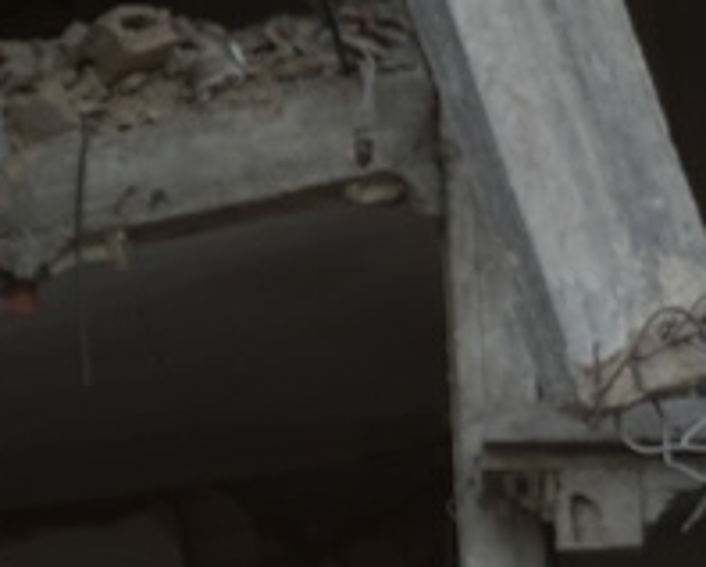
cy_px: 727
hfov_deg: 5.1
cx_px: 1002
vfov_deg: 4.1
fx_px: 7930
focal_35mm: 379
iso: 100
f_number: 2.8
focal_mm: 66.7
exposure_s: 1/250
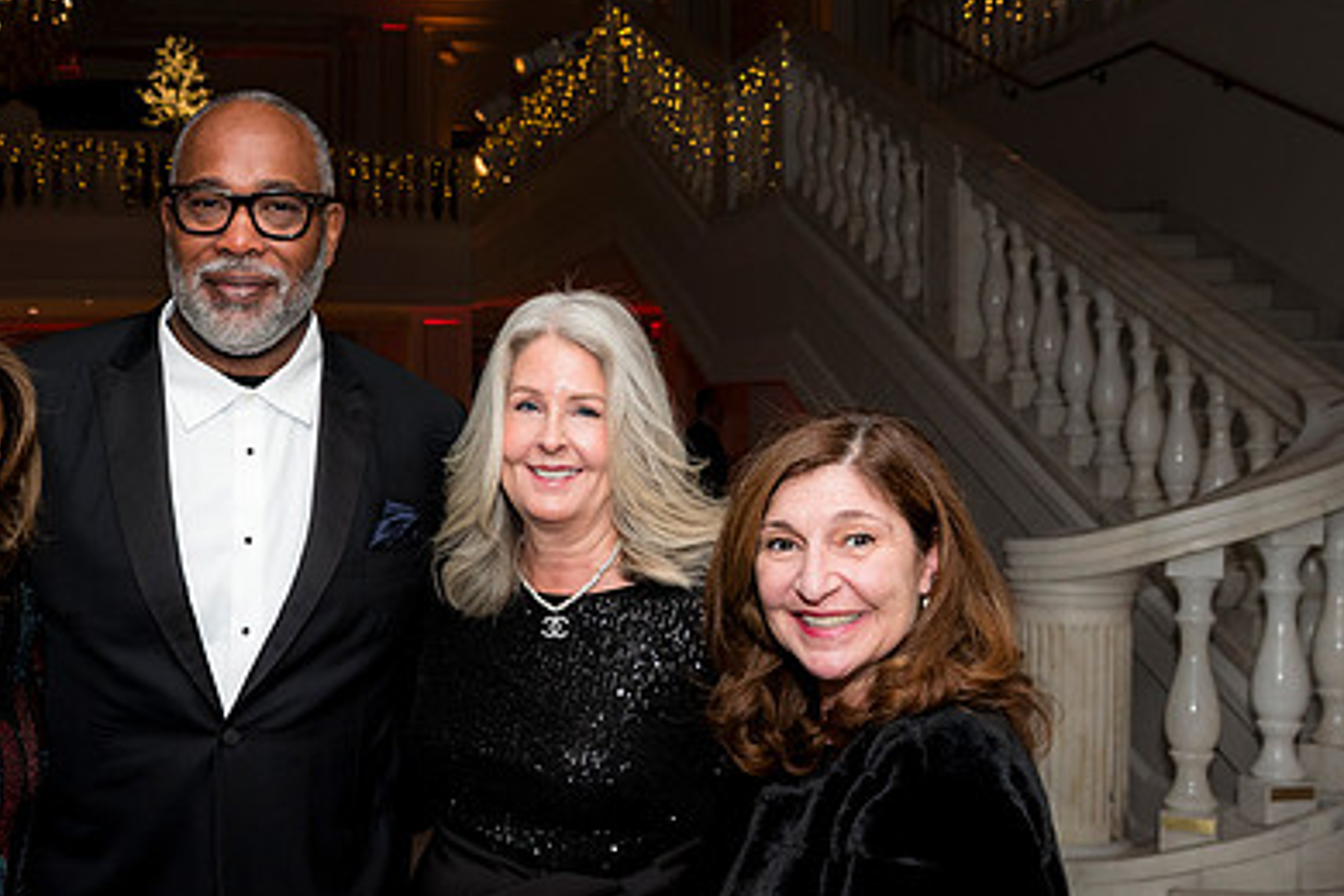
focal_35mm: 42
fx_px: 1568
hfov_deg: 45.9
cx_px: 484
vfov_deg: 31.9
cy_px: 470
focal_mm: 26
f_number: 5
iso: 800
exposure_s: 1/160
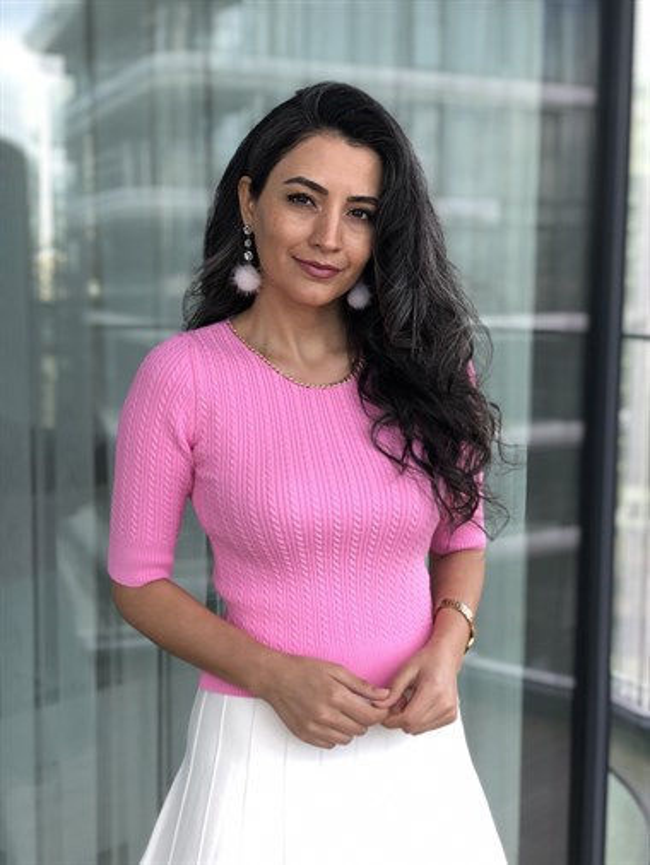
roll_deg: +0.3
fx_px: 1301
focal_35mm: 52
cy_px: 432
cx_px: 325
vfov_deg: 36.8
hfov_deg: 28.1
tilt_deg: -5.4
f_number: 2.4
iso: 32
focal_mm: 6
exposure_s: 1/120
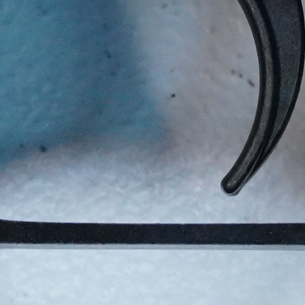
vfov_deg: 2.5
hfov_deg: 2.5
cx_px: 168
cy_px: -376
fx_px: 6958
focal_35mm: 698
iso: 2000
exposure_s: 1/125
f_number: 5.6
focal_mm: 64
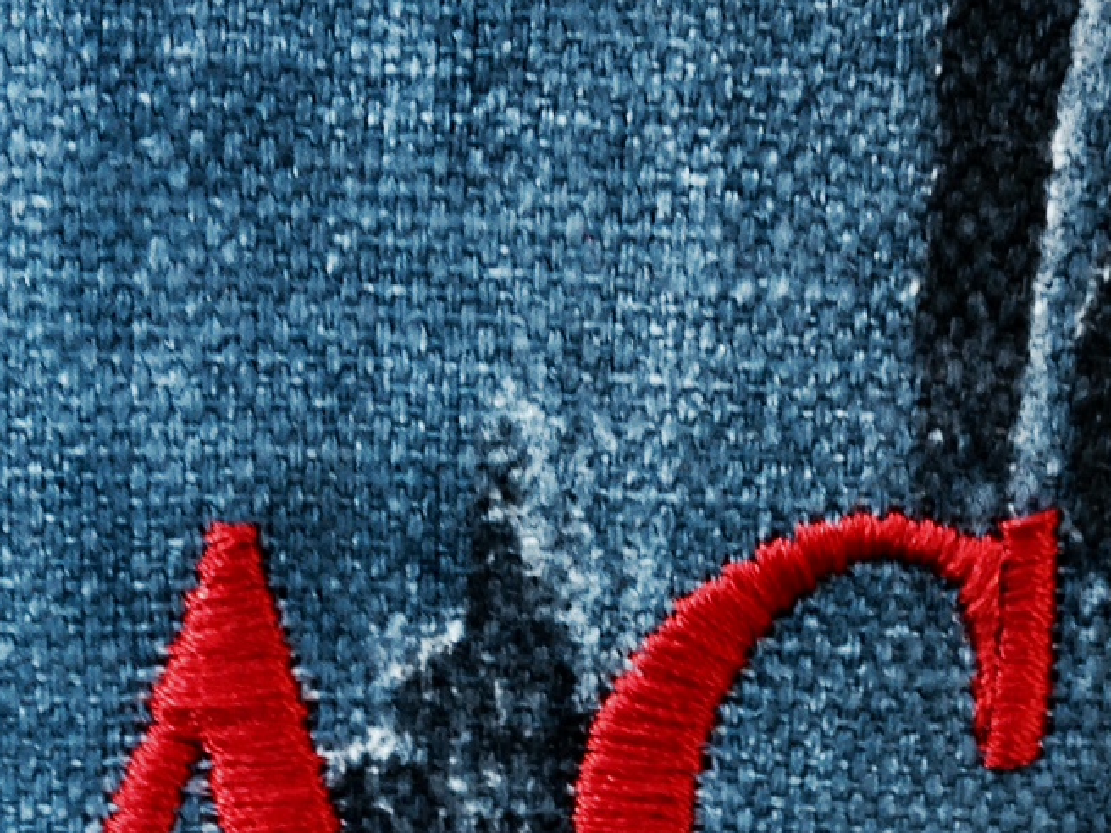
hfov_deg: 19.1
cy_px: 1092
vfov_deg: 13.8
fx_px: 3306
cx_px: 581
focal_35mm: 103
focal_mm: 4.12
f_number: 2.4
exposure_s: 1/20
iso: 80
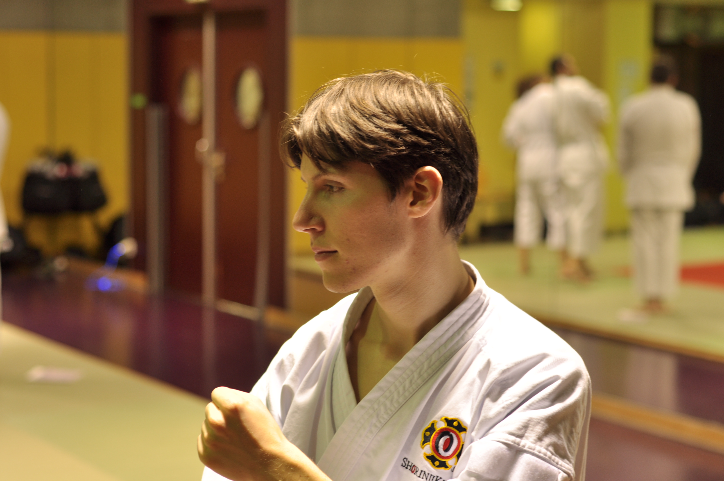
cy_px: 240
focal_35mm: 75
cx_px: 362
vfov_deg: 18.1
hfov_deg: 27.0
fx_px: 1506
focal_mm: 50
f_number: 3.5
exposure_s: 1/40
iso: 200
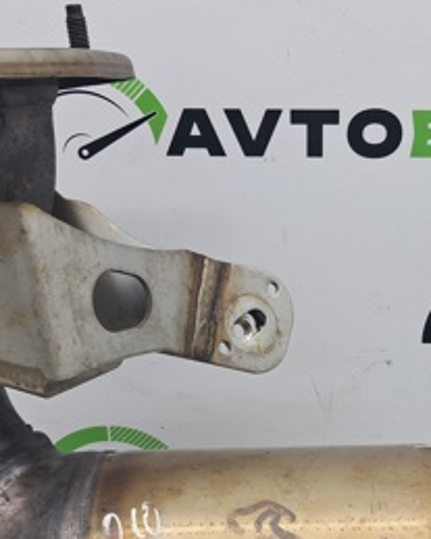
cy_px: 432
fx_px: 1037
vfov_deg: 28.5
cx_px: 319
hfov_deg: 23.3
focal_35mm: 65
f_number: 1.8
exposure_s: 1/50
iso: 50
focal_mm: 4
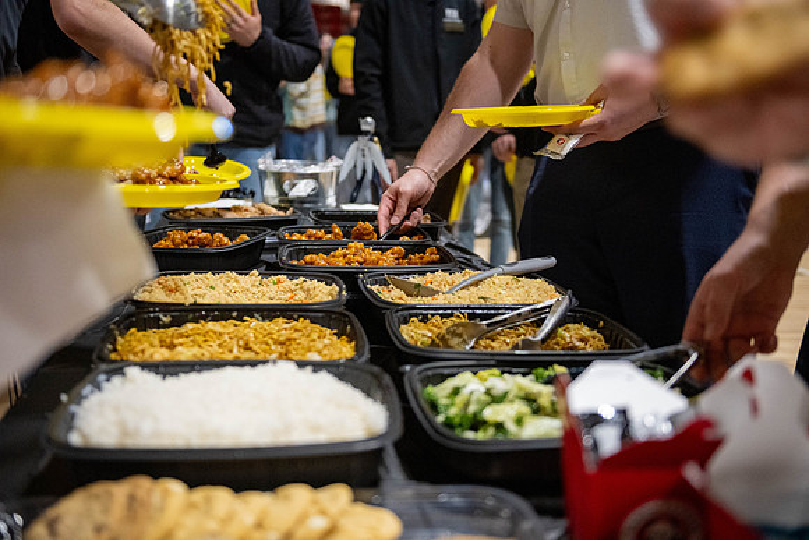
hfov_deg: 48.4
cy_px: 270
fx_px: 899
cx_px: 404
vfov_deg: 33.4
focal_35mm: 40
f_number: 2.8
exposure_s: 1/250
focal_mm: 40
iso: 5000
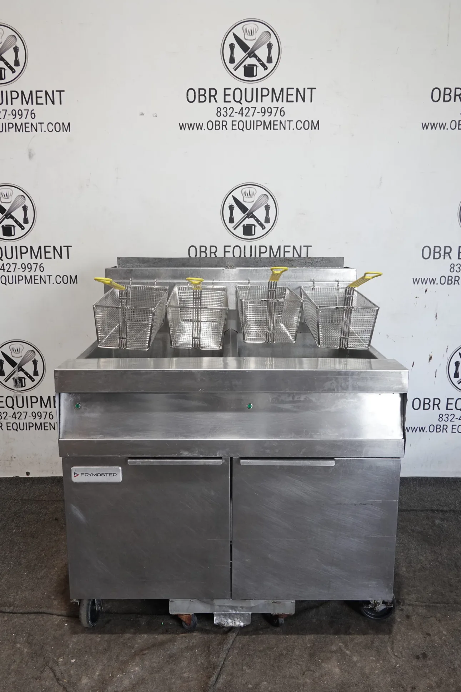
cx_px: 232
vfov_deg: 60.3
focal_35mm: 31
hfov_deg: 42.3
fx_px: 595
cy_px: 337
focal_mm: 11.29
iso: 320
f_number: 3.5
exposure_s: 1/25
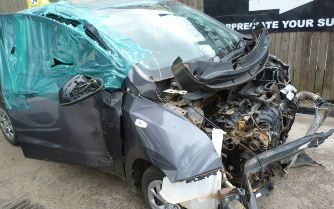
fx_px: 255
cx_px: 162
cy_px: 111
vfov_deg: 44.5
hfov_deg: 66.5
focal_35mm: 28
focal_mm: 4.5
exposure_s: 1/125
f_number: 3.2
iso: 80
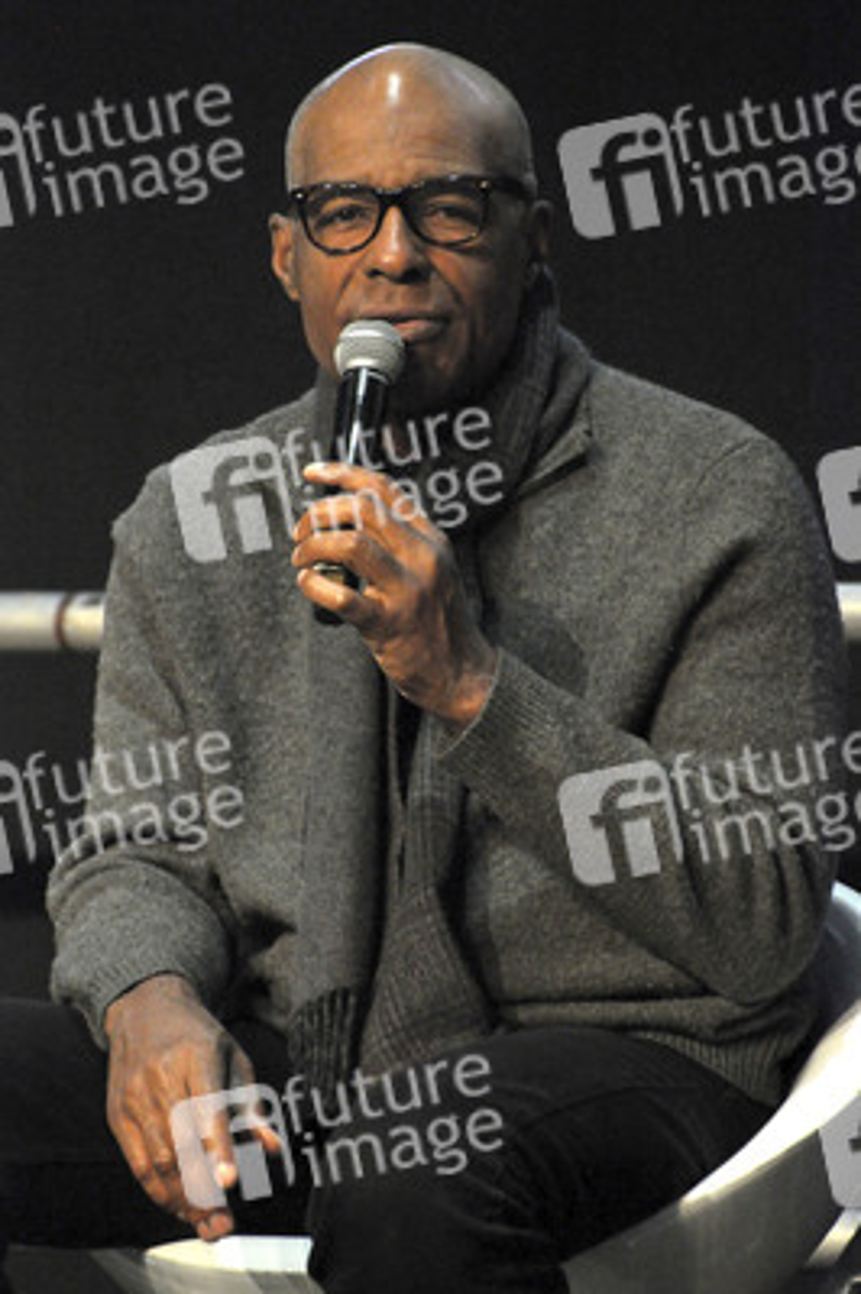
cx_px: 430
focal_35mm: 375
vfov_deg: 5.5
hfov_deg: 3.7
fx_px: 13475
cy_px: 647
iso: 3200
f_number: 5.6
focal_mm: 250
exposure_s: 1/80
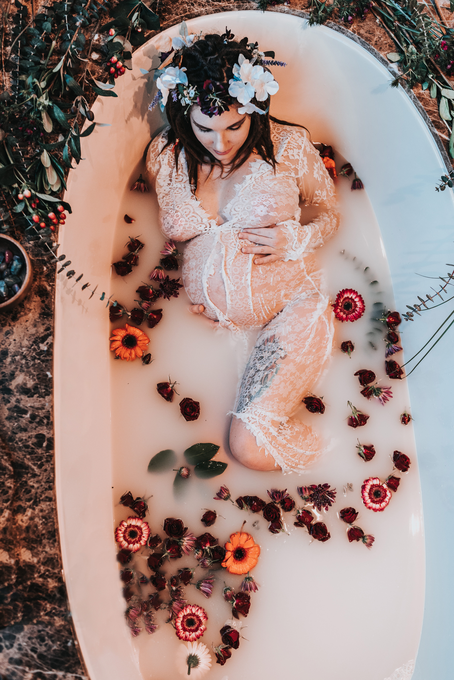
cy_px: 340
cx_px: 227
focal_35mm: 35
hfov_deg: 37.9
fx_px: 662
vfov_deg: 54.4
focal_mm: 35
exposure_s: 1/350
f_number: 2.4
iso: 800
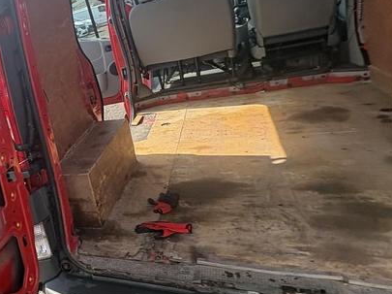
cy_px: 128
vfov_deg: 45.3
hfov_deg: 47.5
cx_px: -8
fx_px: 351
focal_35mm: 31
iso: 64
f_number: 2.2
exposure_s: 1/384
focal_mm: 2.22
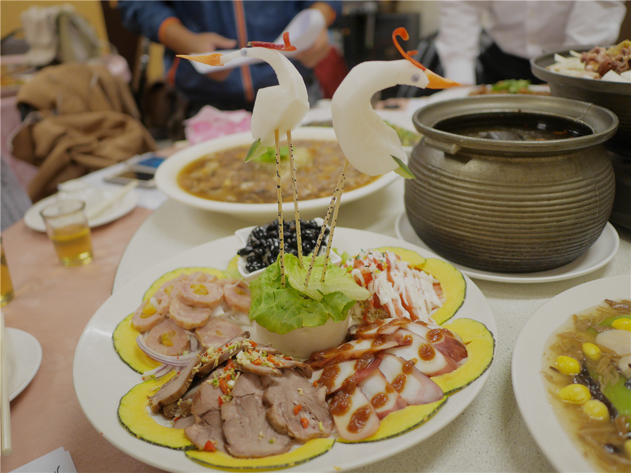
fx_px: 547
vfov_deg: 46.8
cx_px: 316
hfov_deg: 60.0
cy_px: 236
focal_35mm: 30
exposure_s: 1/60
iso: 250
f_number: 1.7
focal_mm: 15
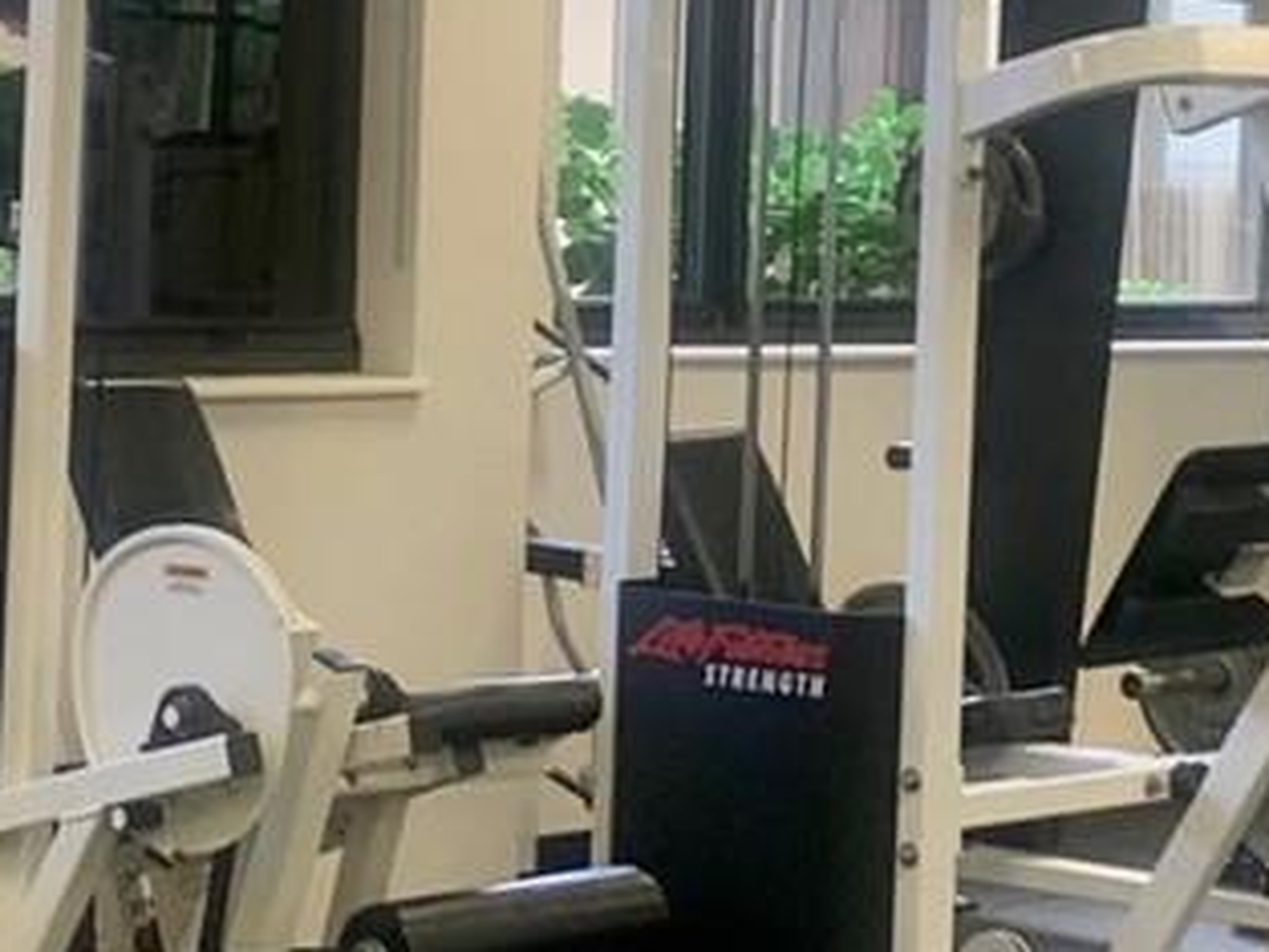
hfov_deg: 14.8
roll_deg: -0.7
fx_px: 4878
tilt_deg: -1.0
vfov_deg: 11.1
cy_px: 247
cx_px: 637
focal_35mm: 133
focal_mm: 4.25
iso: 64
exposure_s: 1/48
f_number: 1.8
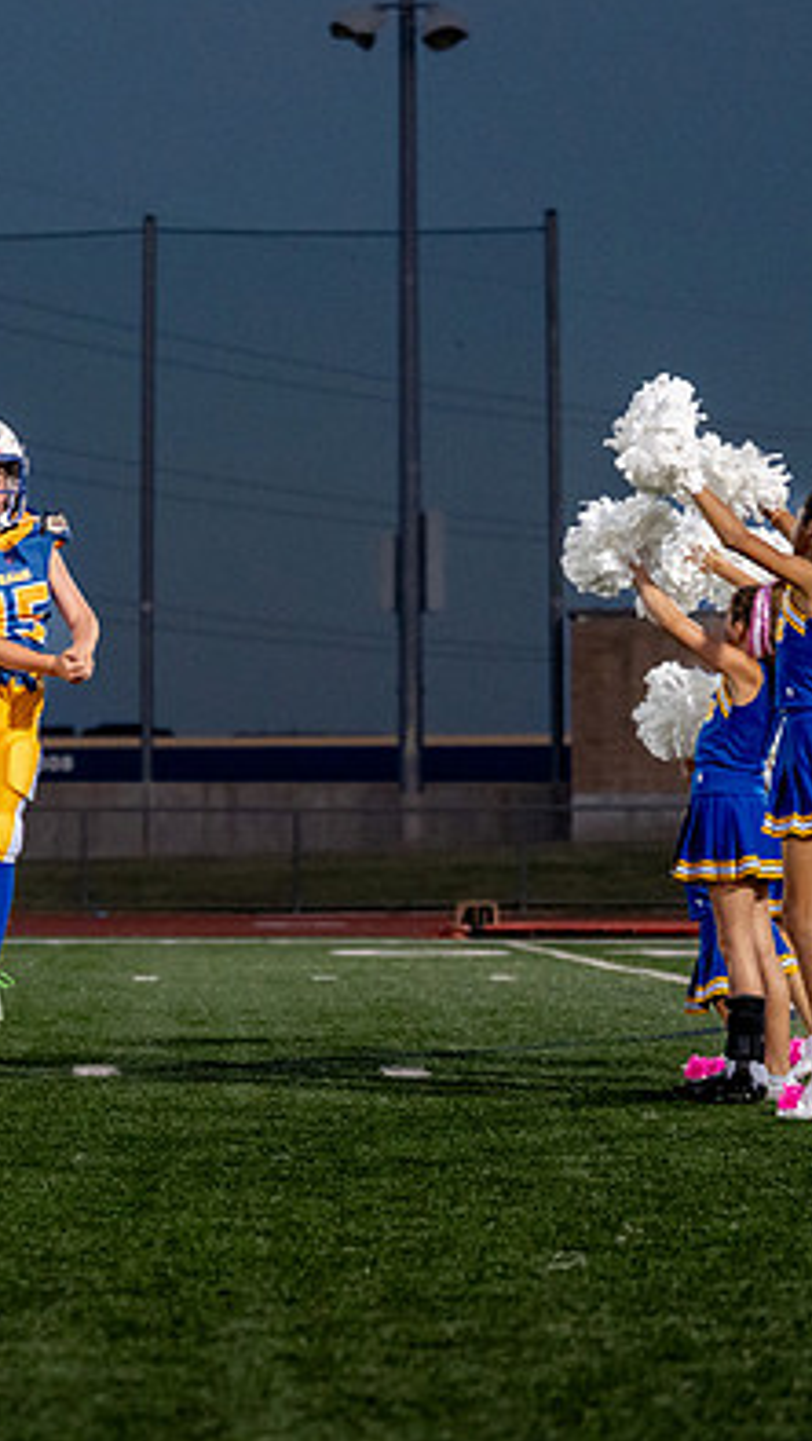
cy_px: 724
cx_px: -62
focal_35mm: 149
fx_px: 5696
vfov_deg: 14.4
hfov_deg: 8.1
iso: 2000
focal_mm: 70
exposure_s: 1/1000
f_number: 2.8
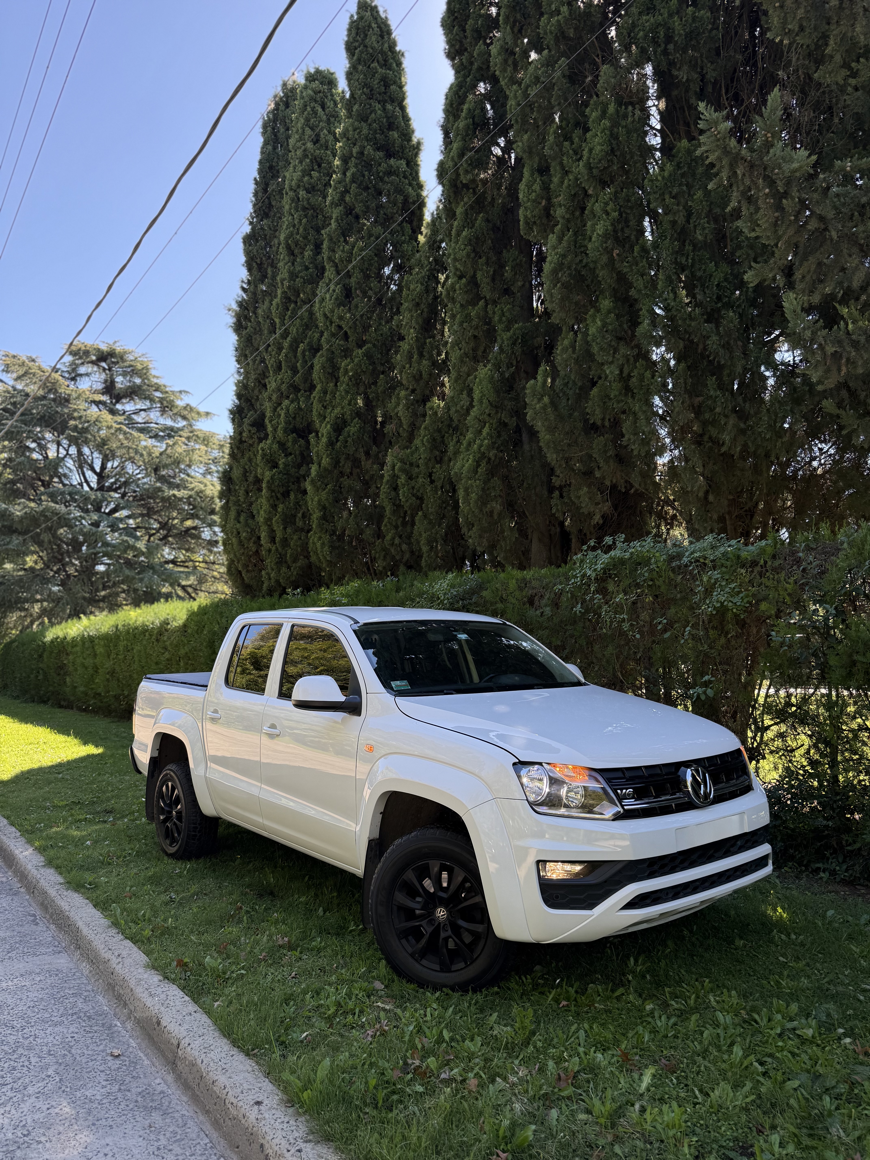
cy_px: 580
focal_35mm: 24
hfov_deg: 56.8
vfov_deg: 71.6
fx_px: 804
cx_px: 435
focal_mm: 6.76
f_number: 1.78
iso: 80
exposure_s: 1/757
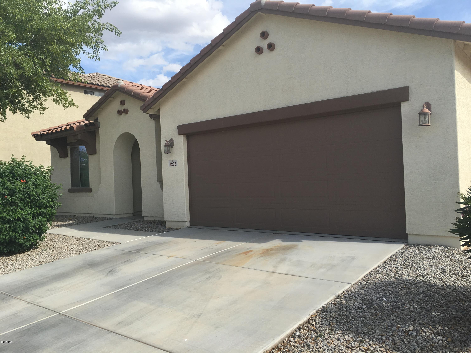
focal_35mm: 29
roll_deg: +1.9
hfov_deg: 61.7
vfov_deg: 48.2
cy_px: 176
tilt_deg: +0.5
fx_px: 395
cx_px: 236
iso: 25
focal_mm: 4.15
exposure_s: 1/1183
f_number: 2.2
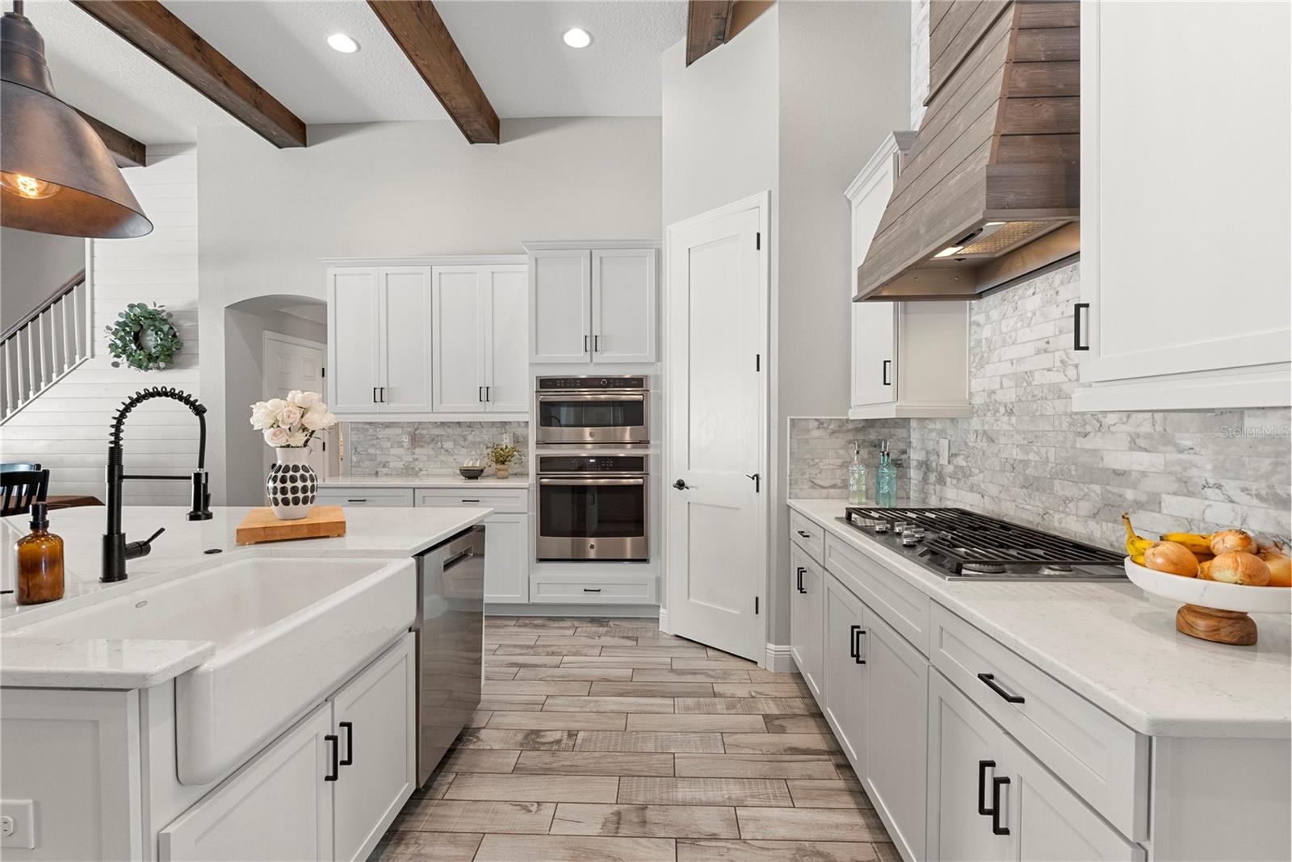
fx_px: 574
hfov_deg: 96.7
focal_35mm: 16
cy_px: 431
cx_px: 646
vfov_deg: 73.8
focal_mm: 16
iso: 2000
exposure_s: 1/13
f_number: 9
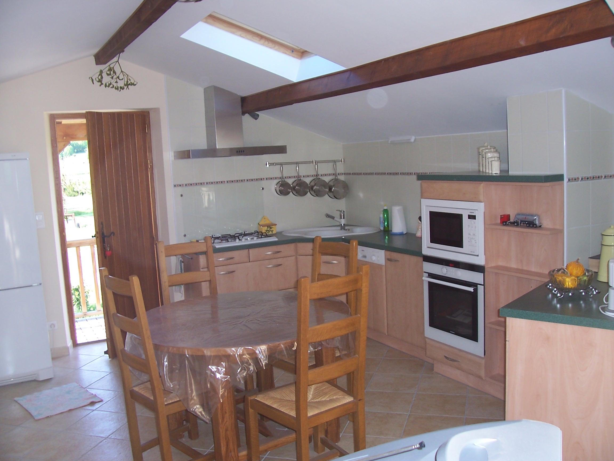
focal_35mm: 34
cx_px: 307
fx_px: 603
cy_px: 230
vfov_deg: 41.8
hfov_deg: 54.0
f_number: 2.7
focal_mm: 5.6
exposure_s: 1/60
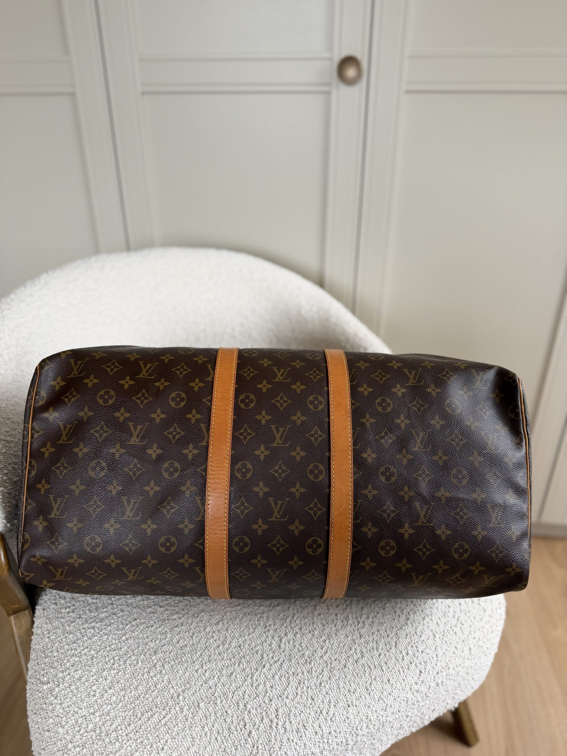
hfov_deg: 56.8
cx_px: 284
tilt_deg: -27.8
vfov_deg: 71.6
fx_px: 524
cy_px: 378
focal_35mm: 24
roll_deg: -0.4
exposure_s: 1/121
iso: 160
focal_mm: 6.76
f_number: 1.78
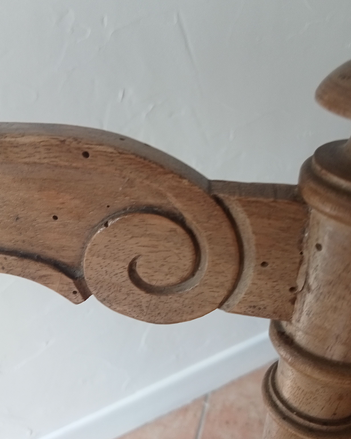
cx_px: 159
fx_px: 481
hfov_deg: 40.1
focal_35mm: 37
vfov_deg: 48.9
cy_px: 258
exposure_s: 1/33.3
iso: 108
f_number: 2.2
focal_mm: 3.46
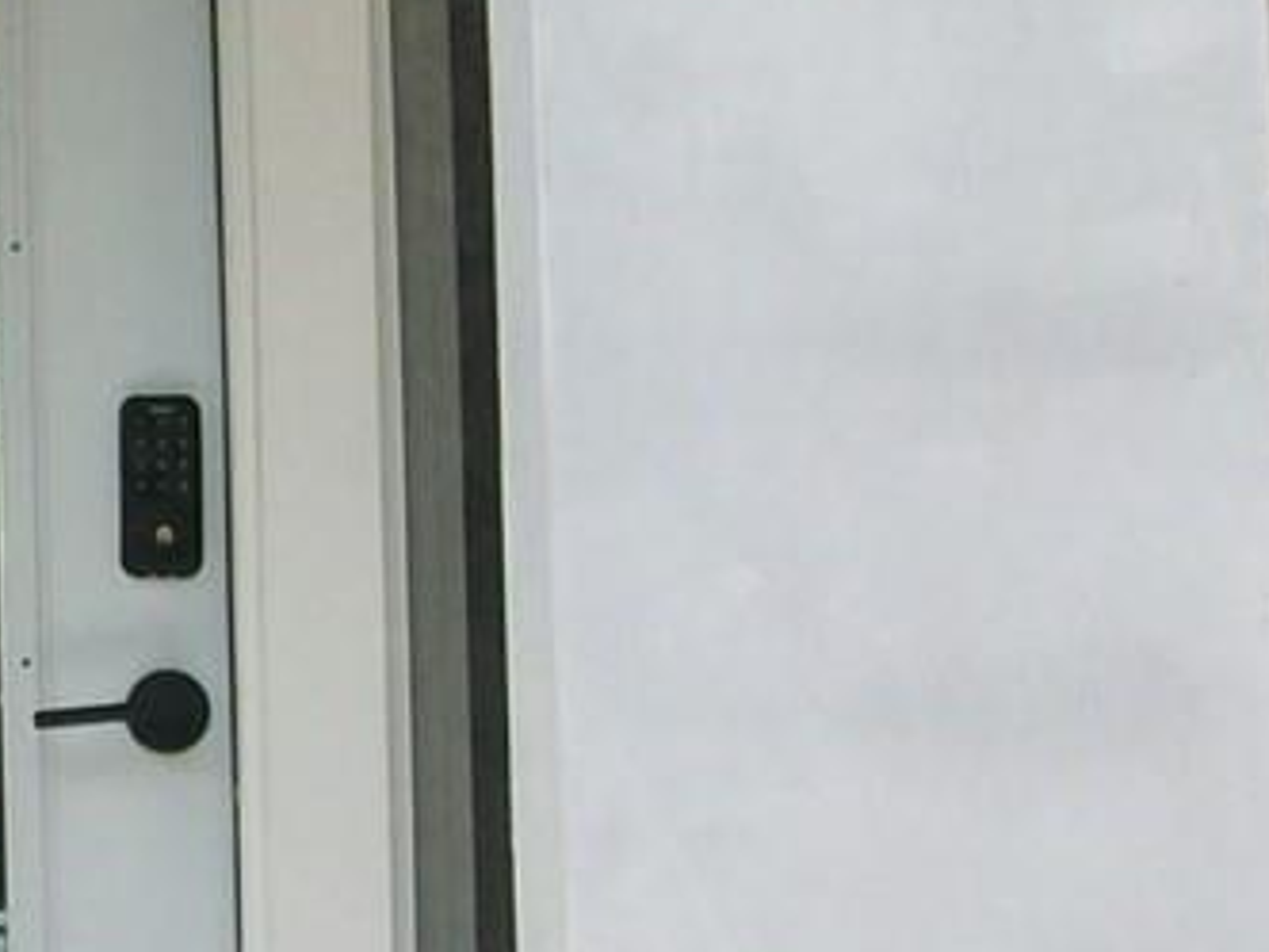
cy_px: 409
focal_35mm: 164
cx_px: -241
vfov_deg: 9.1
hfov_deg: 11.8
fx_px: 6012
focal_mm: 5.7
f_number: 2.8
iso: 64
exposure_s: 1/302
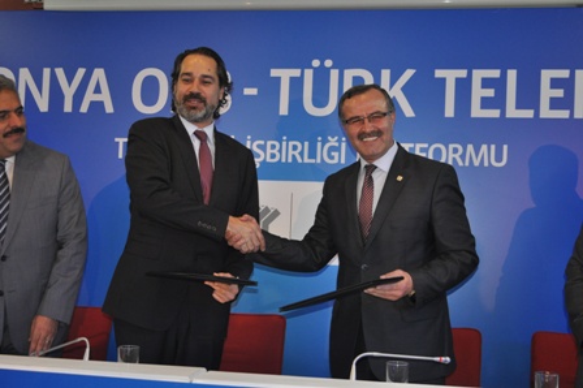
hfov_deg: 41.1
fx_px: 777
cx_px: 292
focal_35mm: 48
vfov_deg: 28.0
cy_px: 194
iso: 800
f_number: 4.8
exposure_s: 1/60
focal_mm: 32
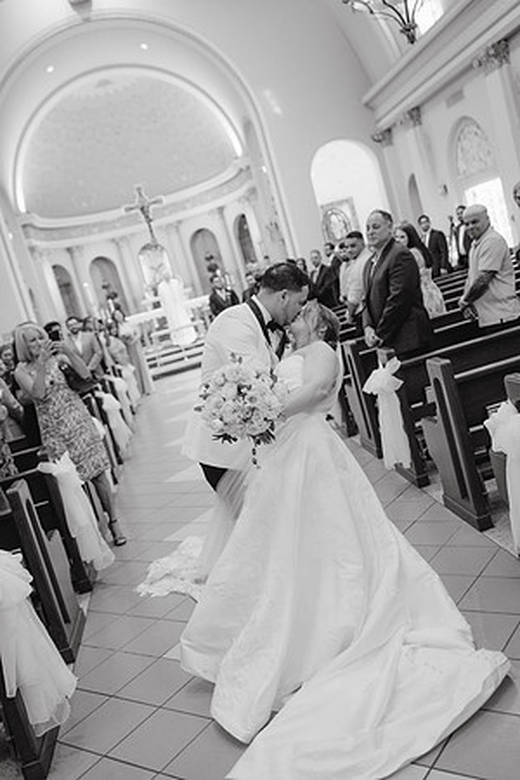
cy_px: 390
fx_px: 758
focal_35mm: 35
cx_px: 260
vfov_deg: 54.4
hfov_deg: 37.9
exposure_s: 1/160
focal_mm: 35
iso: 1600
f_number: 2.5
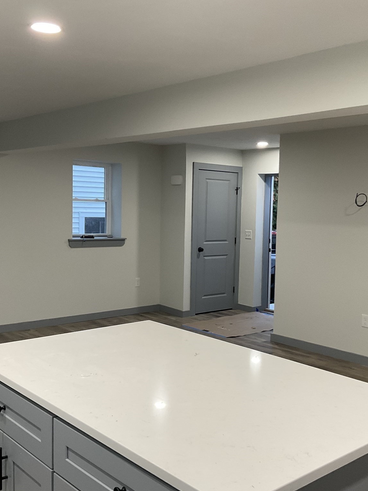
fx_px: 553
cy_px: 247
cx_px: 210
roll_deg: -2.9
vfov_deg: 47.9
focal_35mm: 39
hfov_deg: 36.7
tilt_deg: -3.9
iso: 64
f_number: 1.8
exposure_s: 1/60
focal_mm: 3
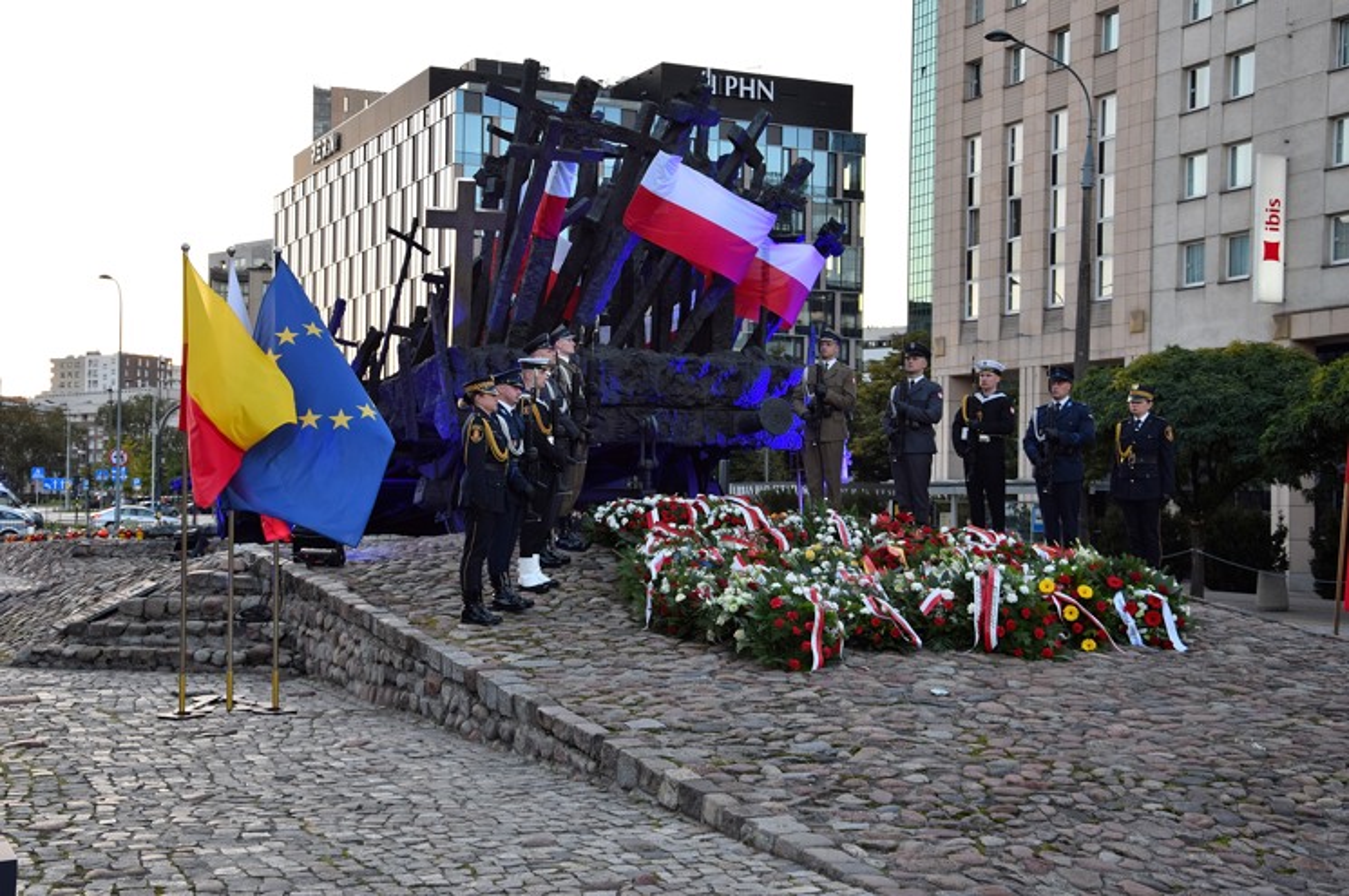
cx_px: 674
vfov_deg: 26.4
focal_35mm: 51
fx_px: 1909
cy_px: 448
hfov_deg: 38.9
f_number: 5.6
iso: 400
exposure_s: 1/125
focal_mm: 34
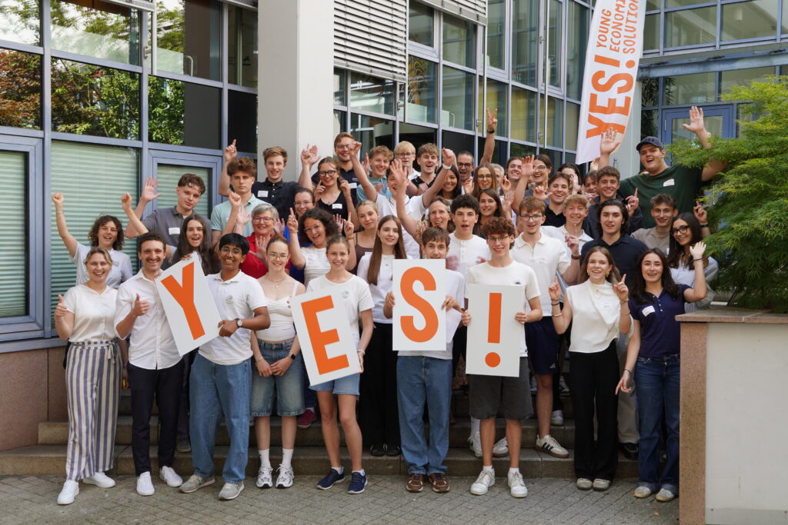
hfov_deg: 46.4
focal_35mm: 42
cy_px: 262
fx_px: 919
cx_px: 394
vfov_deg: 31.9
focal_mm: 28
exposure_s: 1/50
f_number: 8
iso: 160
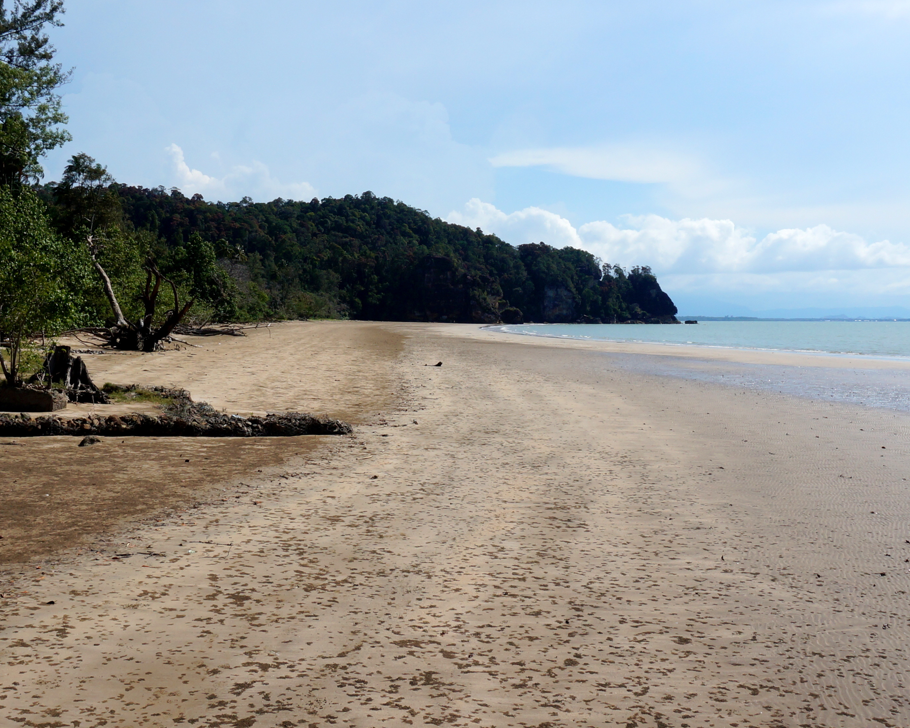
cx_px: 408
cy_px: 294
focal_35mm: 40
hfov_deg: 45.7
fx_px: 1077
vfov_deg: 37.2
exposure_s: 1/320
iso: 200
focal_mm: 16
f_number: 16
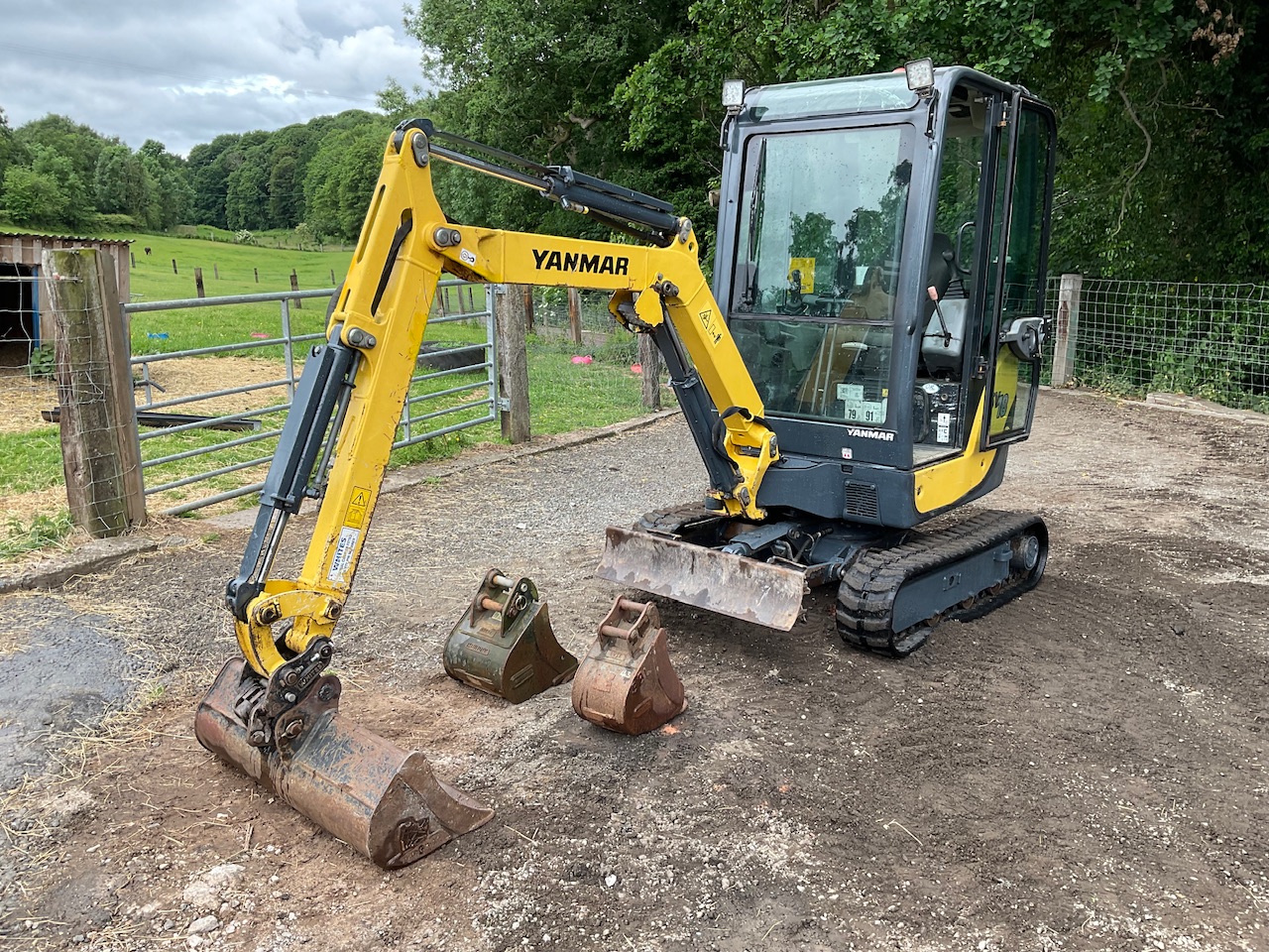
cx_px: 634
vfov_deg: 48.2
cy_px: 476
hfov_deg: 61.7
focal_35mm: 29
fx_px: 1063
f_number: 1.8
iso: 16
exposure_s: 1/172
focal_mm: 3
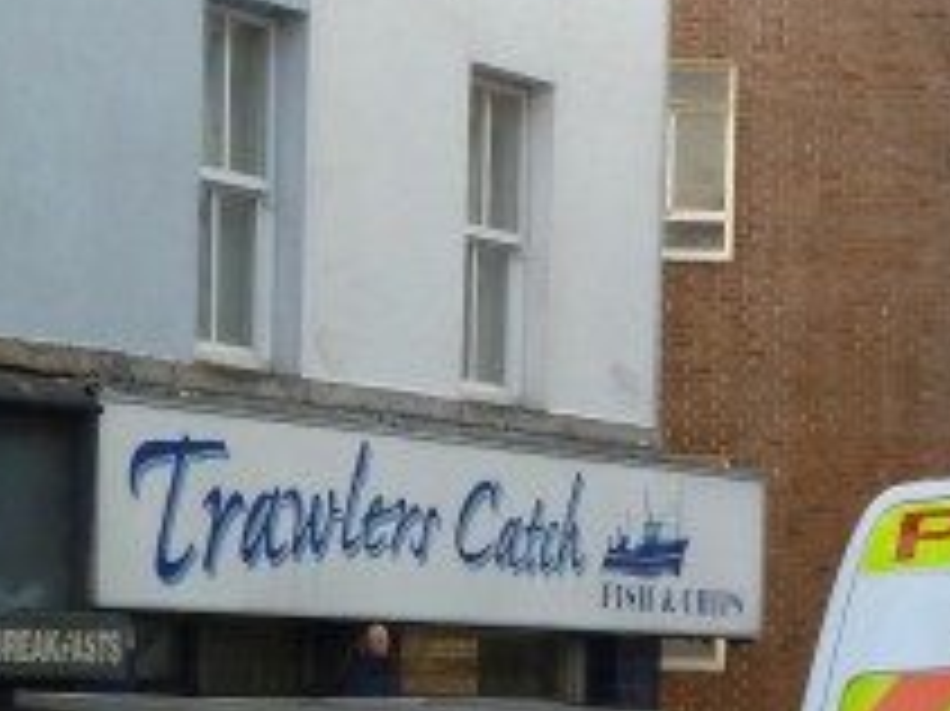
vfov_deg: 9.2
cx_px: 1202
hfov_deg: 12.2
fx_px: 4334
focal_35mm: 158
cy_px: 1008
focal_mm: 8.5
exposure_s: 1/250
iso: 160
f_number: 3.8
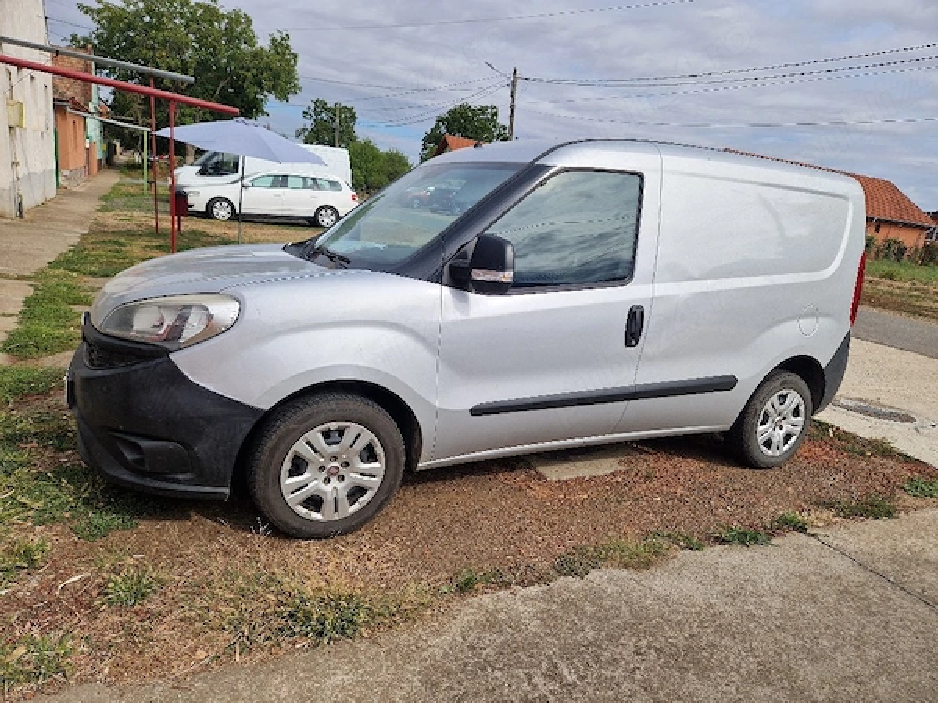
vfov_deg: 58.9
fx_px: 623
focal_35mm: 23
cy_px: 352
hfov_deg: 73.9
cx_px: 469
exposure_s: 1/2000
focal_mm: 5.4
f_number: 1.8
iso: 50
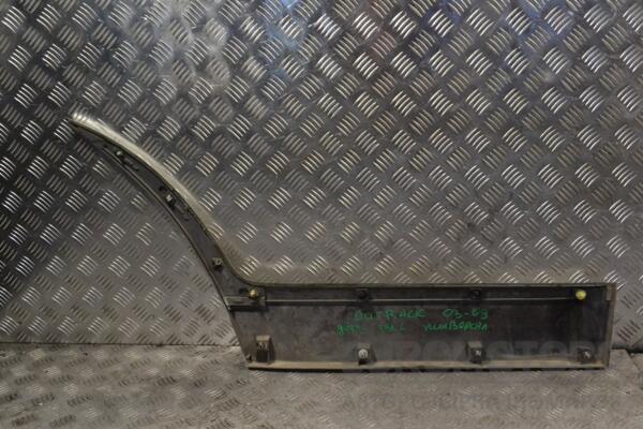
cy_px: 214
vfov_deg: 36.9
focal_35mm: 36
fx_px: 643
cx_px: 322
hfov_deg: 53.1
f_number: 9
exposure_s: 1/320
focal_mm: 24
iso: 3200
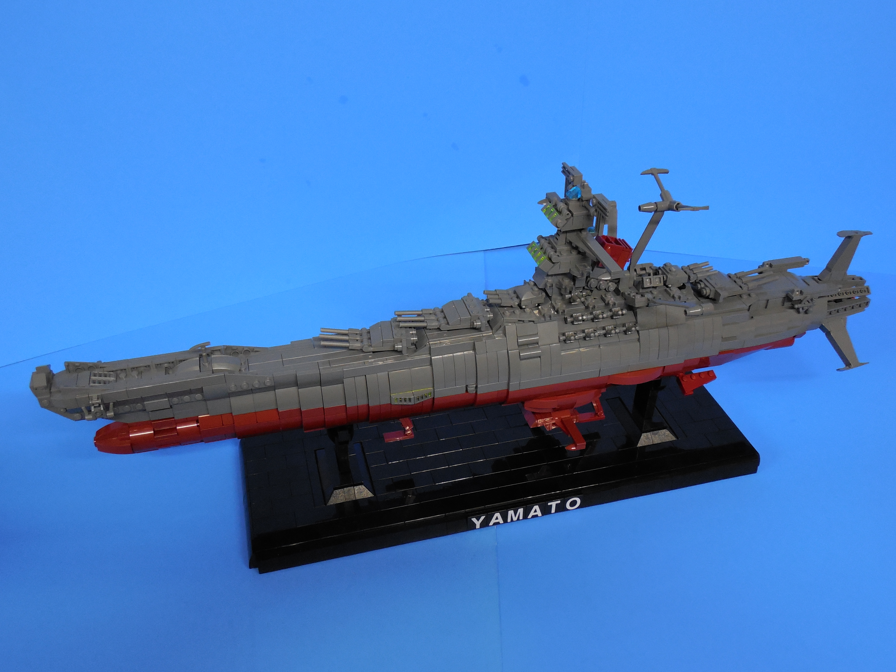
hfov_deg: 58.4
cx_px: 448
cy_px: 336
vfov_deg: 45.4
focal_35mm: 31
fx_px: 802
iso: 400
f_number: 3.6
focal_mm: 5.6
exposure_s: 1/13
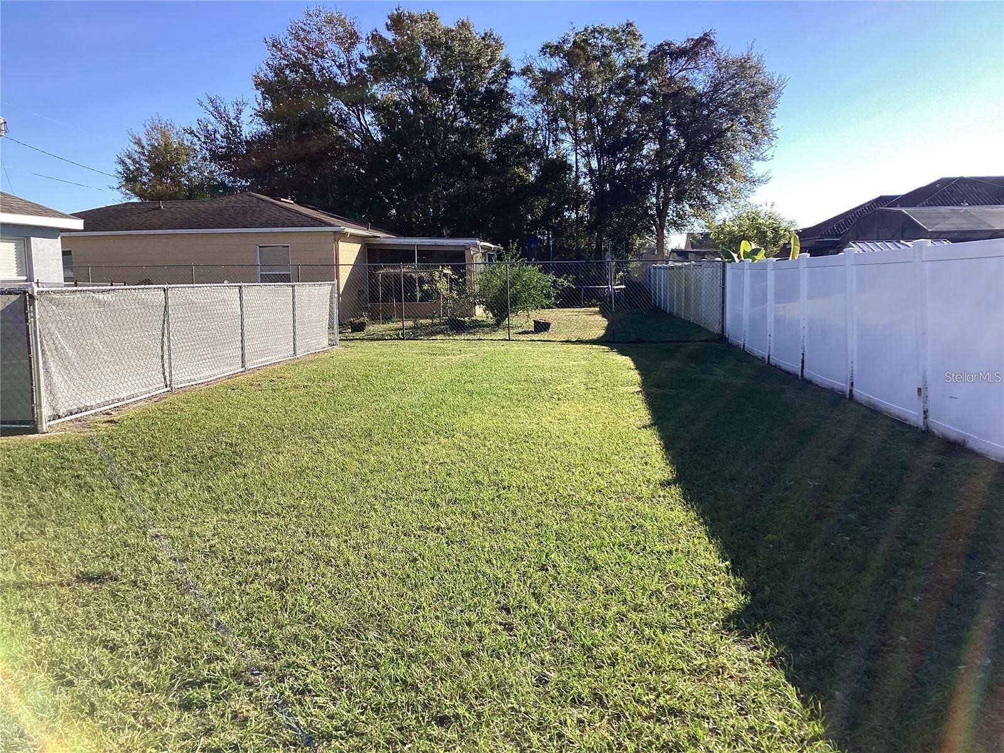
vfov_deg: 45.4
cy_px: 376
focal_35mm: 31
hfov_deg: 58.4
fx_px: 899
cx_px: 502
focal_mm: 3.3
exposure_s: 1/776
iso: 25
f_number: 2.4
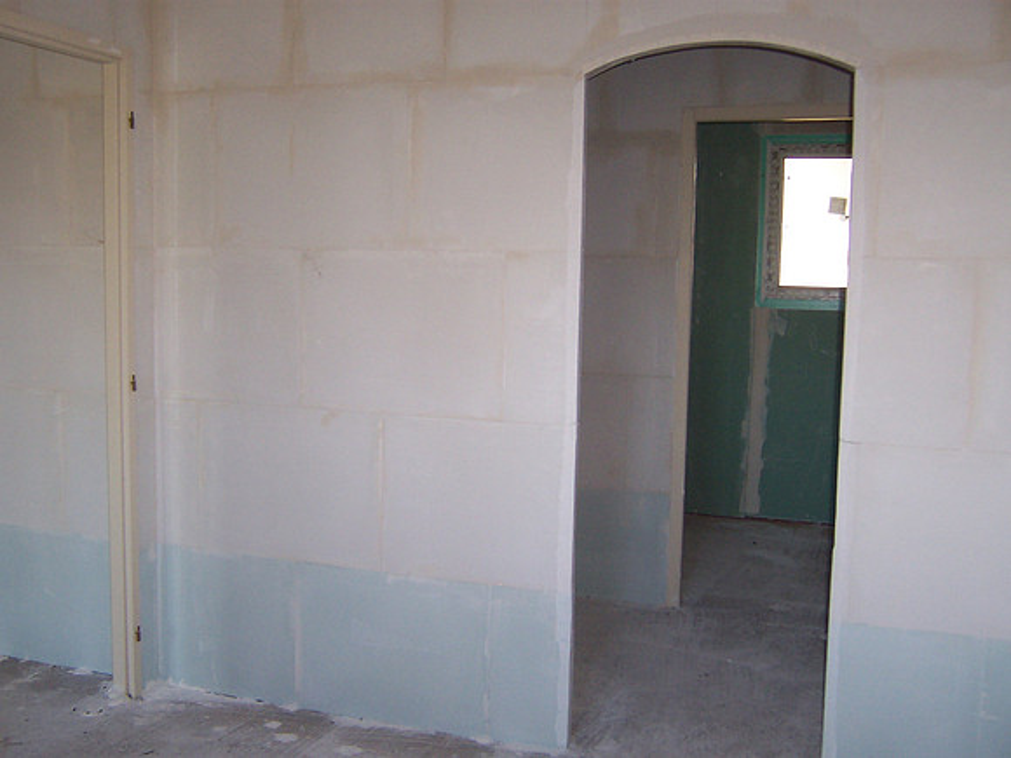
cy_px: 379
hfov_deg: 51.4
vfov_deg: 39.7
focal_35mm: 36
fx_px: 1051
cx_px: 506
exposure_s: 1/60
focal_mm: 5.6
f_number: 2.8
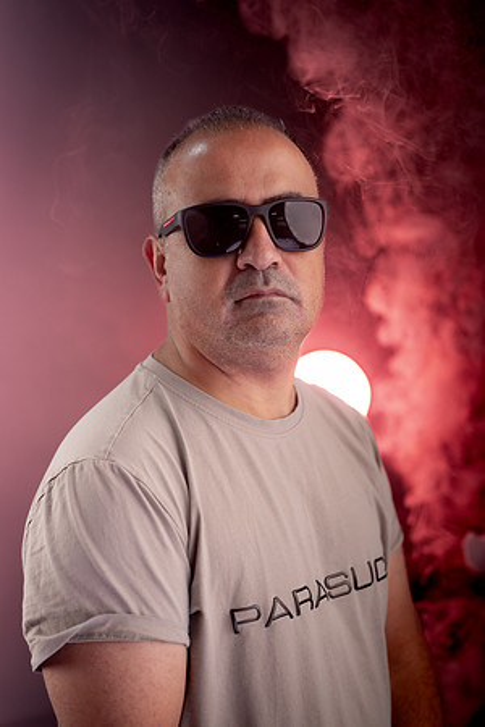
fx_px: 1394
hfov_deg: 19.7
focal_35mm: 69
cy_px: 364
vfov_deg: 29.2
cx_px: 242
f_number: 2
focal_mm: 69
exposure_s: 1/400
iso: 64
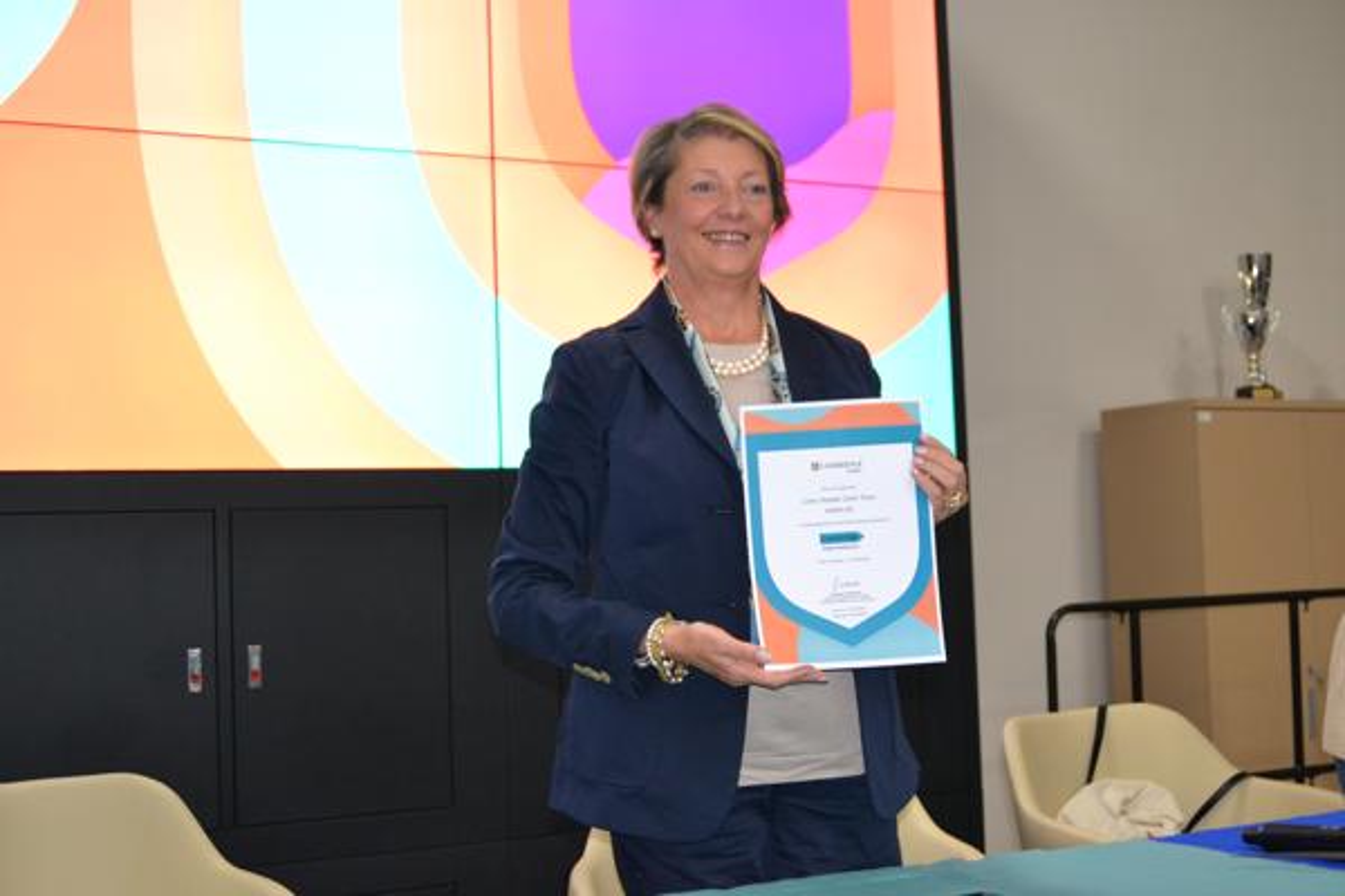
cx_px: 672
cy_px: 448
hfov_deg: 42.3
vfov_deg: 28.9
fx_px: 1737
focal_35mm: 46
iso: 1800
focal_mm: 31
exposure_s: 1/60
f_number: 4.2
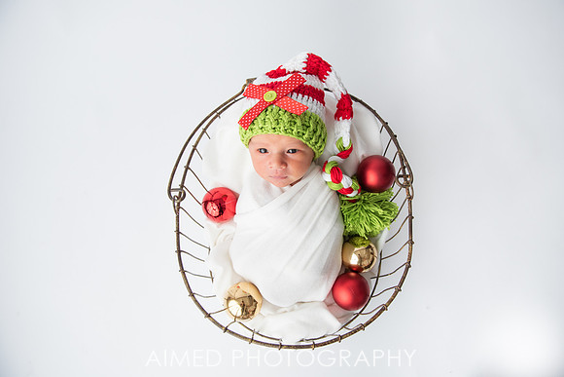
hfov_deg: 71.0
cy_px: 188
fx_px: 395
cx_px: 296
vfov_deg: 51.0
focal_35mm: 25
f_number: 3.5
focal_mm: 24
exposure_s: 1/160
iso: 250
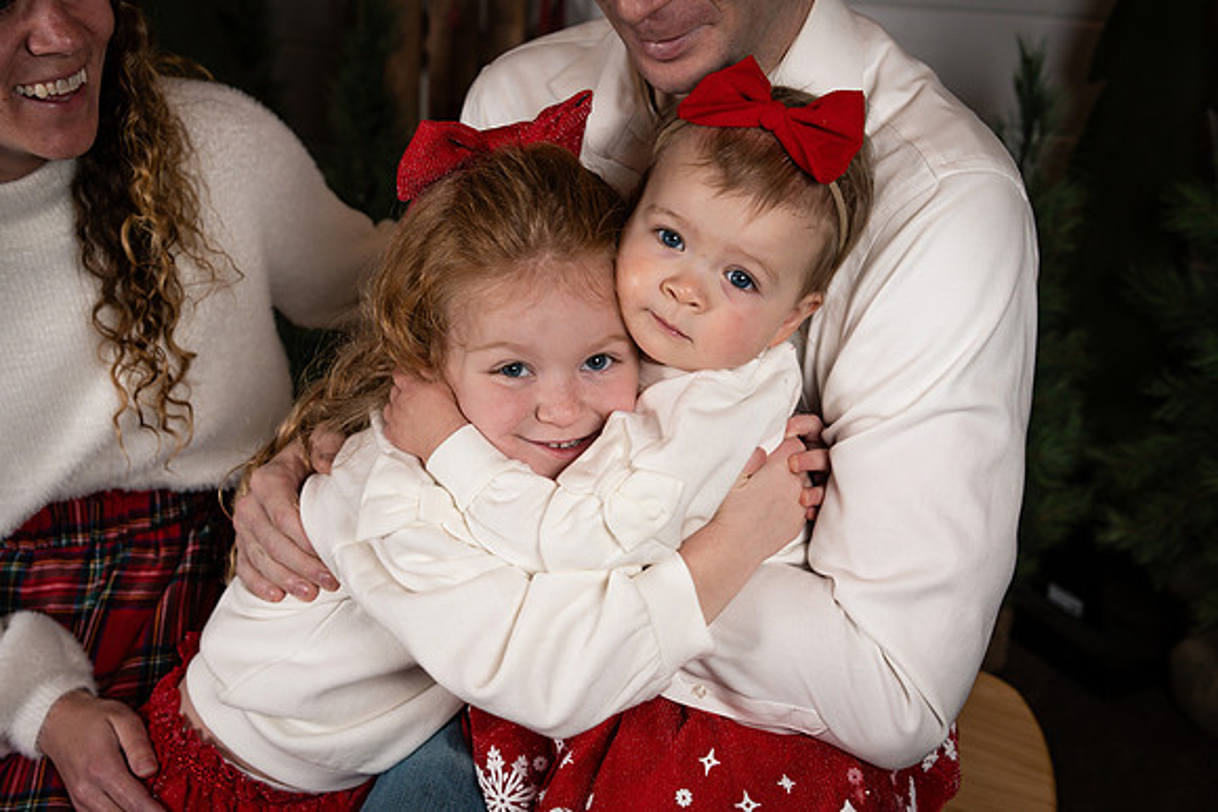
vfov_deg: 27.5
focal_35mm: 49
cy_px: 406
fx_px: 1658
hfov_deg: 40.3
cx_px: 609
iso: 200
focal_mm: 49
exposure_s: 1/250
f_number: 5
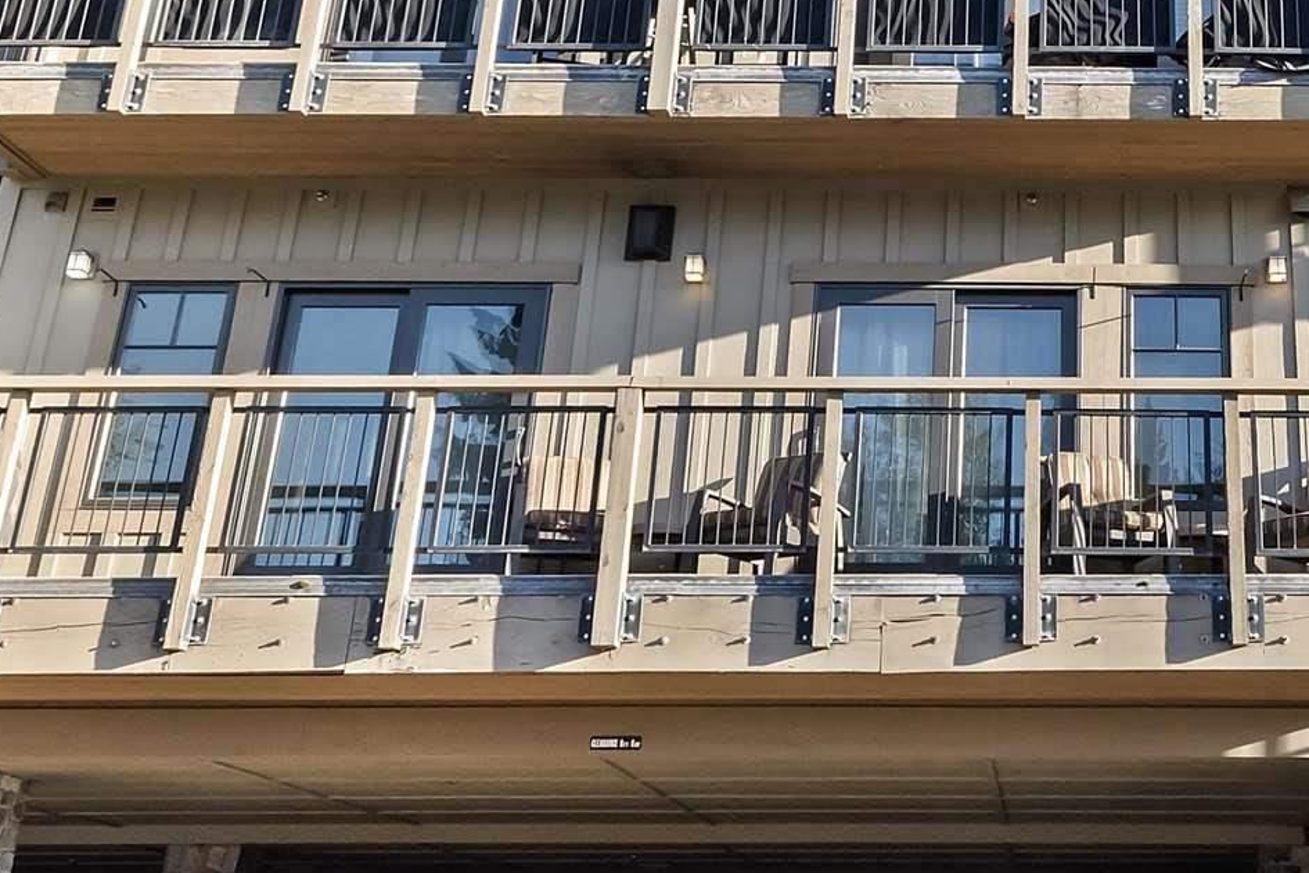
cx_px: 1076
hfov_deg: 36.7
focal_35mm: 52
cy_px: 13
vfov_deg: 24.8
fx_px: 1891
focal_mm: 16
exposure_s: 1/125
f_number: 11
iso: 800
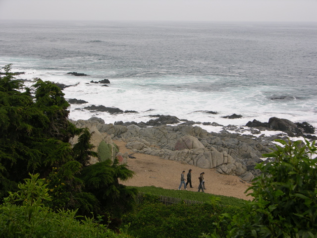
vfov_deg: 22.3
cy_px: 119
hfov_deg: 29.4
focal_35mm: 66
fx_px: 604
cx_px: 158
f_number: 4.6
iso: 50
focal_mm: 16.8
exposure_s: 1/203
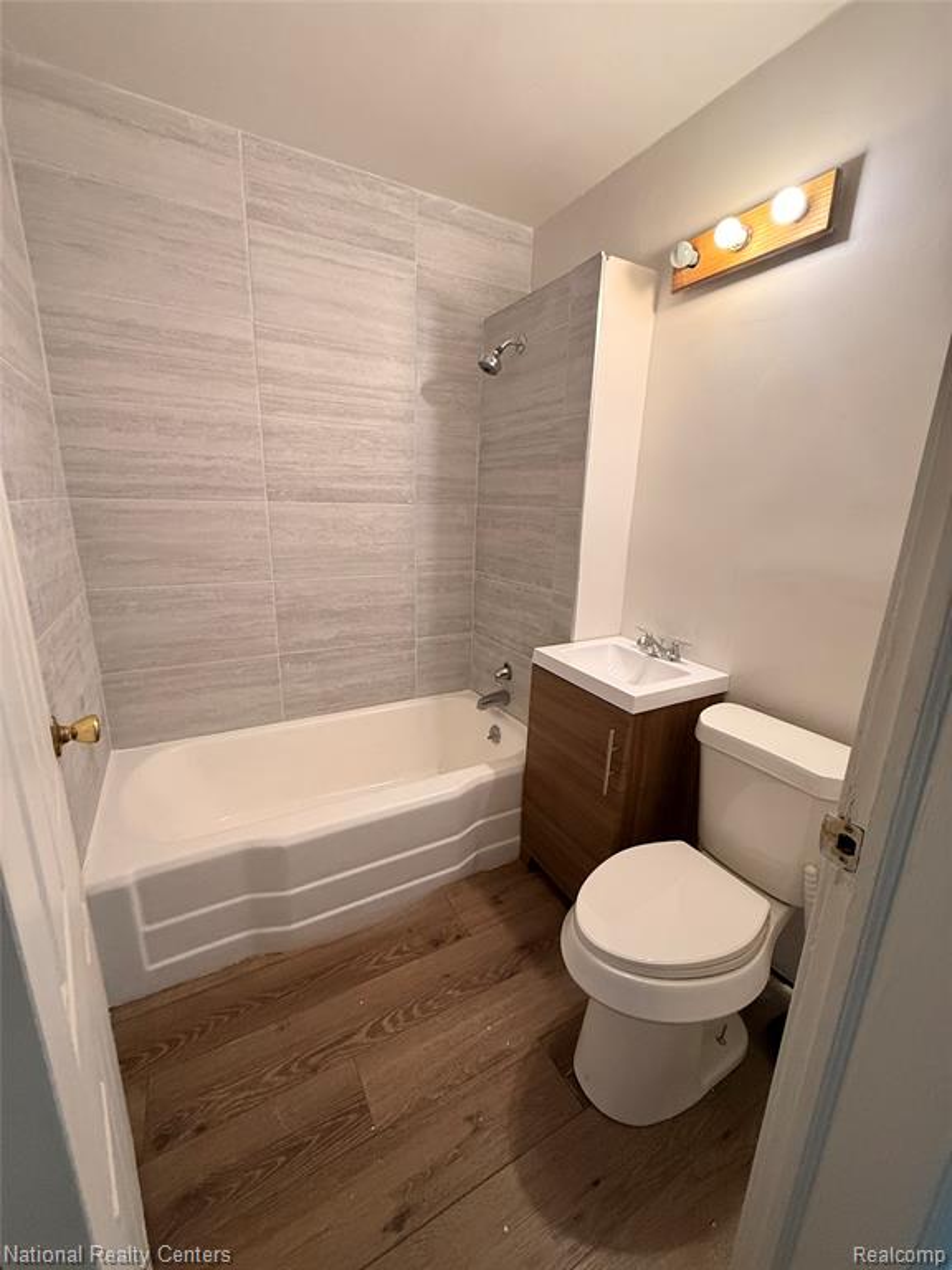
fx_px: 513
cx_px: 476
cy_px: 635
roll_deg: -1.9
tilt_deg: -13.8
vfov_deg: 102.1
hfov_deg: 85.7
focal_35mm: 14
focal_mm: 2.22
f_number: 2.2
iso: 400
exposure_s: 1/60
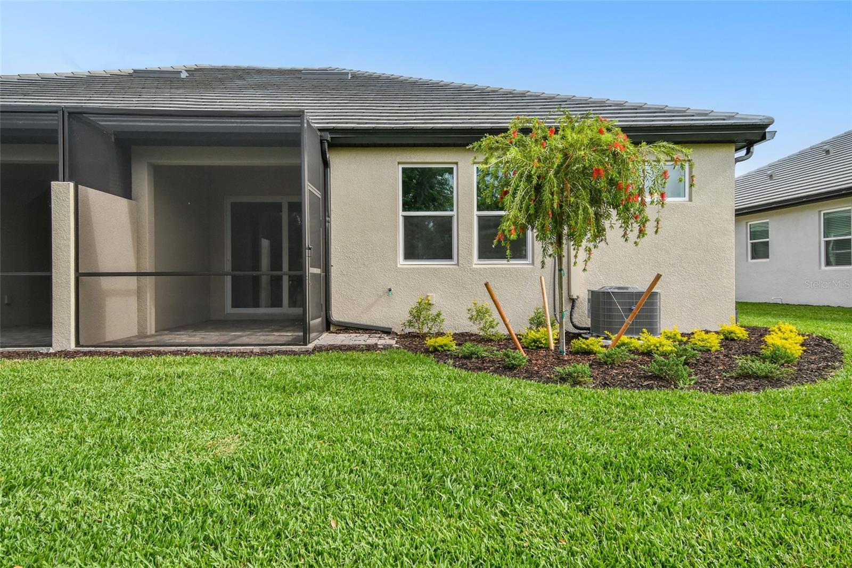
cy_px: 284
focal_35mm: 22
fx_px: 521
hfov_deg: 78.6
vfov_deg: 57.2
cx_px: 426
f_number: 7.1
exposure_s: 1/1000
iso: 100
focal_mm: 15
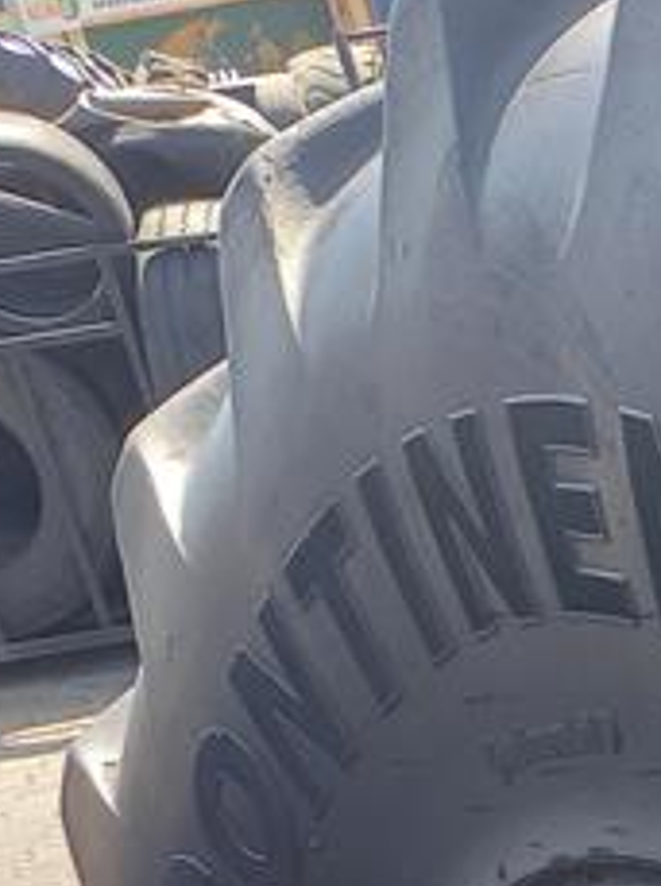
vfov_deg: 14.8
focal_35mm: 112
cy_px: 1714
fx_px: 2860
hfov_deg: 11.5
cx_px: 1423
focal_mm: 4.65
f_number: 1.8
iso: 64
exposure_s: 1/100
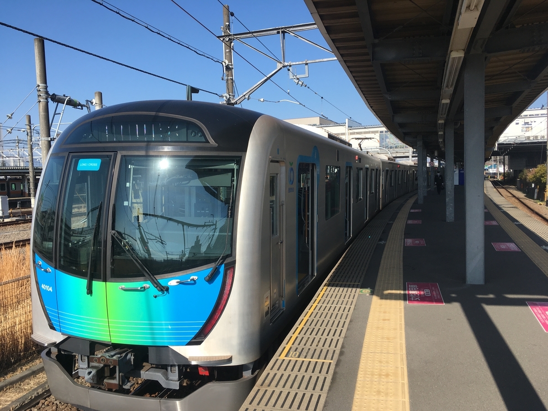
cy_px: 206
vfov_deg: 48.2
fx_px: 459
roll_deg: +0.4
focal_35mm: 29
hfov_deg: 61.7
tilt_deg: -1.8
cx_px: 274
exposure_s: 1/1326
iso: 25
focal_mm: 4.15
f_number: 2.2
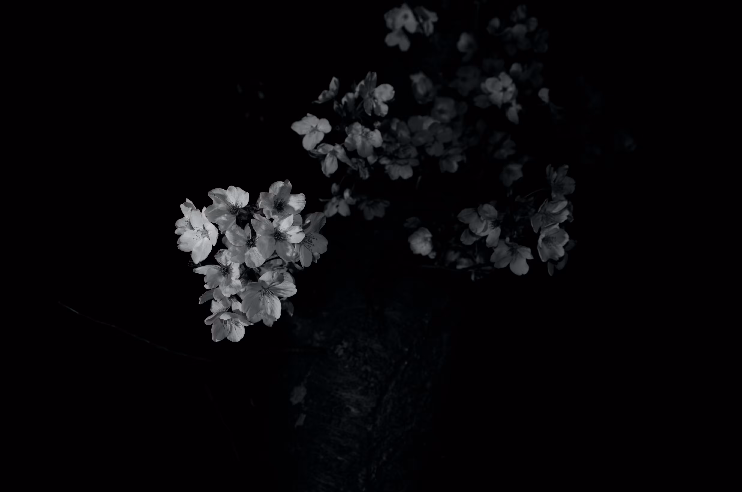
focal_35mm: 39
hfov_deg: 49.6
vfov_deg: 34.1
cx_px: 371
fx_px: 802
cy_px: 246
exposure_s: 1/250
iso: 100
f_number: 5.6
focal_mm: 26
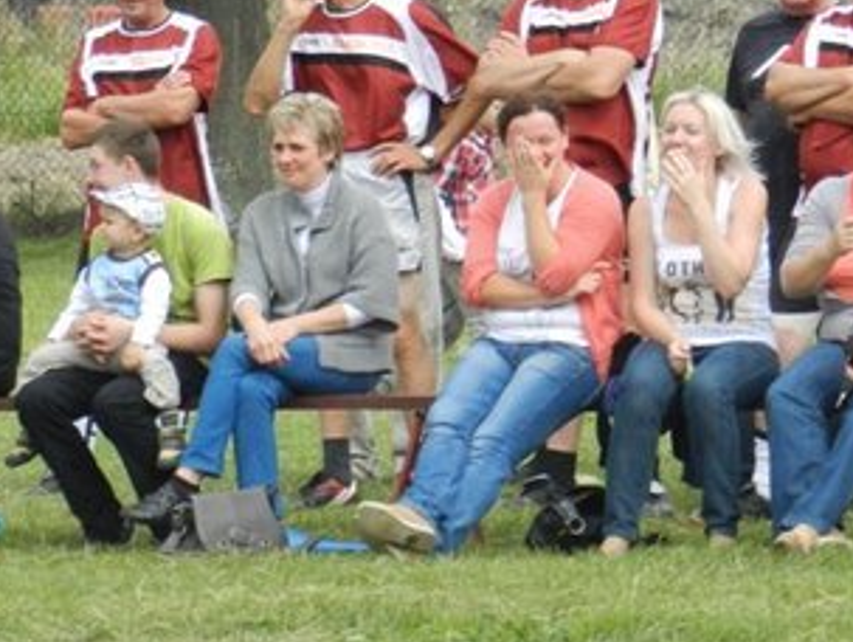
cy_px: -11
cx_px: 493
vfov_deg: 2.6
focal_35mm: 564
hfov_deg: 3.5
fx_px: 13914
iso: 160
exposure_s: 1/400
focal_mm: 46.7
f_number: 5.2
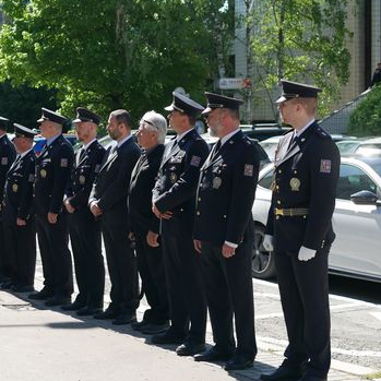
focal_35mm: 81
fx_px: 1009
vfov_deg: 21.4
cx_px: 87
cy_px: 162
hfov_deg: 21.2
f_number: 2.5
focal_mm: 25
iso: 200
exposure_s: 1/1600
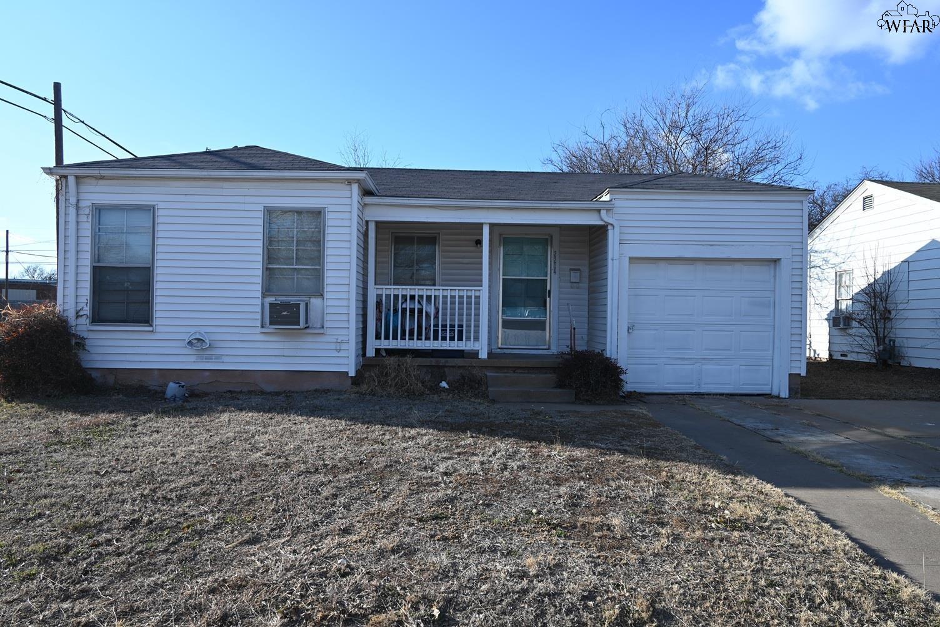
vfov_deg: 53.2
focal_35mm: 24
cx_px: 470
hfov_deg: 73.7
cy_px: 314
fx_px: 627
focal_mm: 24
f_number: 7.1
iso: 100
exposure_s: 1/200
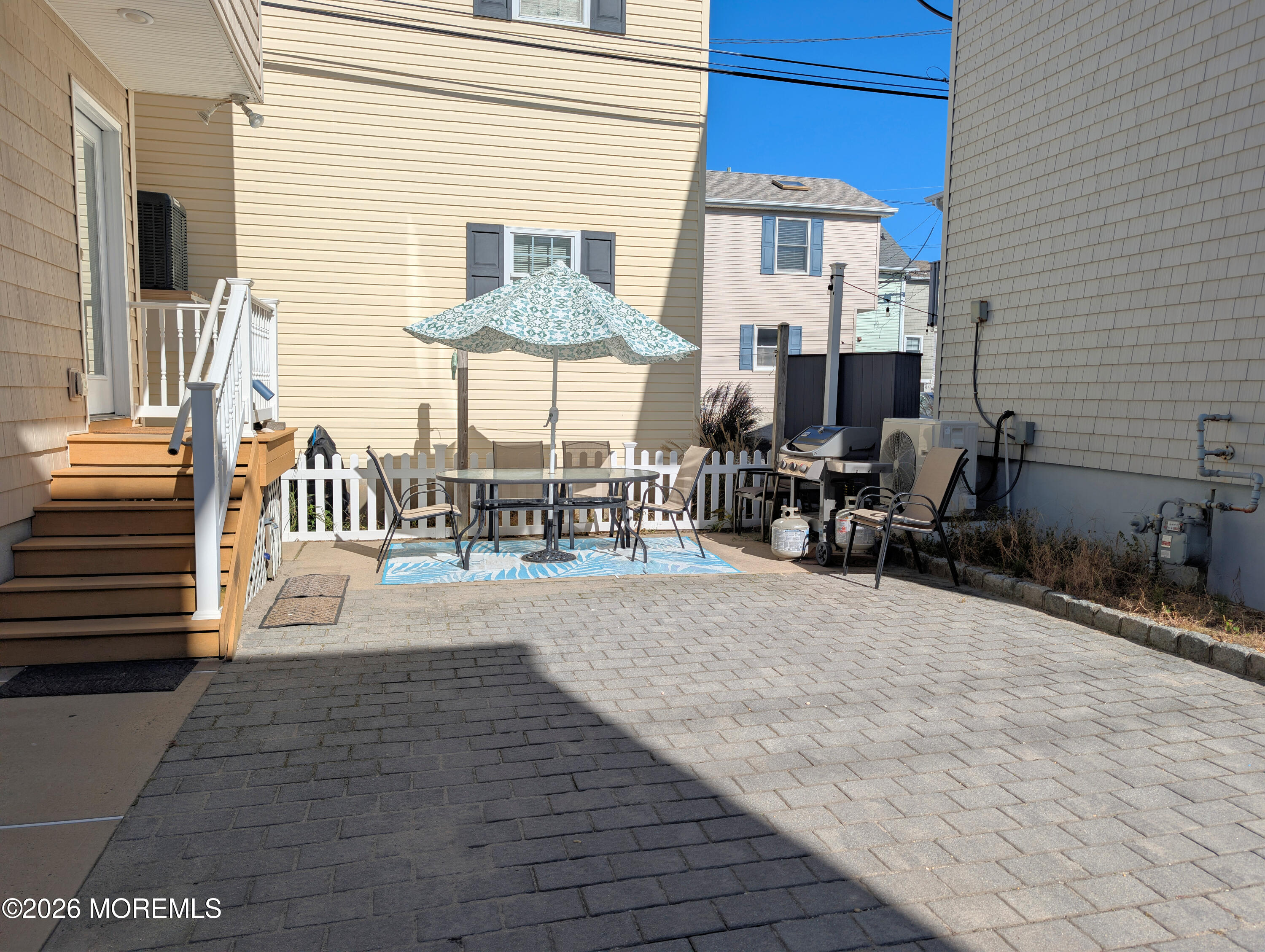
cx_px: 632
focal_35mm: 24
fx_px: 878
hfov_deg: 71.5
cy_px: 476
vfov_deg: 56.9
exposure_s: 1/2809
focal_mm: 6.9
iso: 21
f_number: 1.68
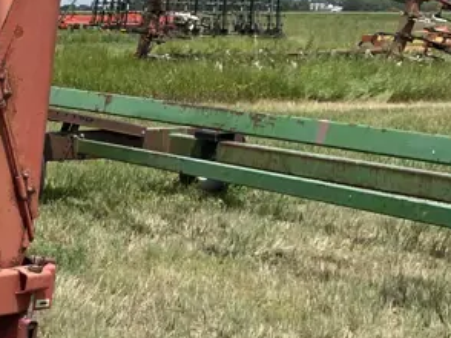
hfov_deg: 19.6
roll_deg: +0.0
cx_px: -252
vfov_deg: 17.1
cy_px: 300
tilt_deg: -13.4
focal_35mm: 85
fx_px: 1107
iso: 32
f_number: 1.6
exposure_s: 1/3125
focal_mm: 4.2
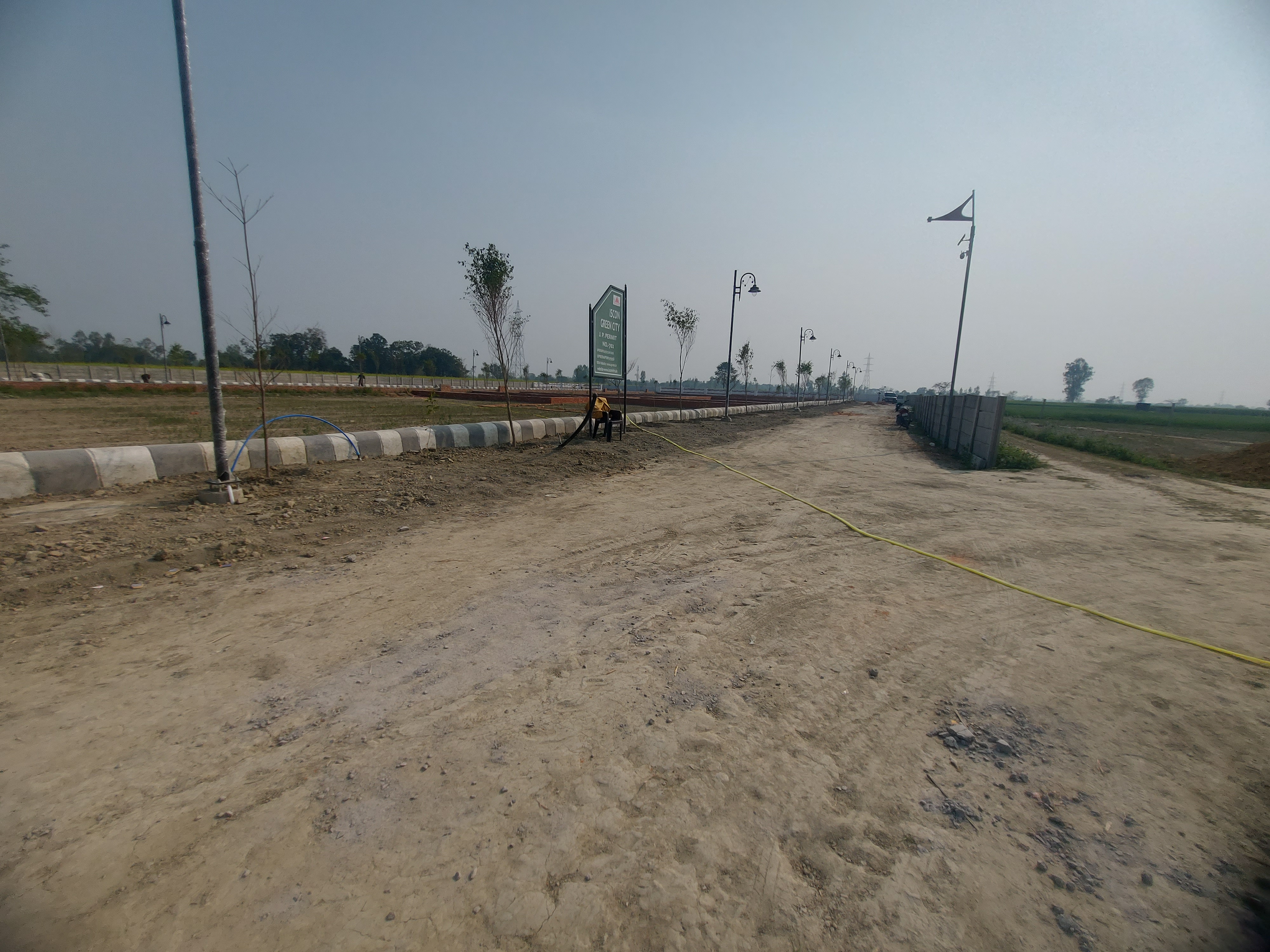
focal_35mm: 13
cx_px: 635
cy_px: 476
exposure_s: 1/3712
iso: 64
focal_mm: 1.74
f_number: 2.2
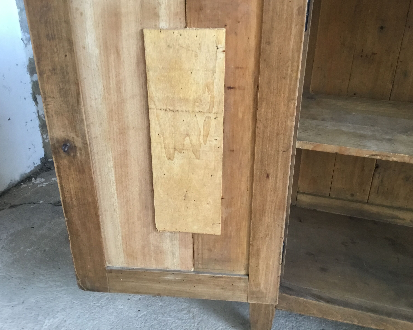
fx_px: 403
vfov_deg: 44.5
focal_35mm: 33
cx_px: 207
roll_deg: +0.3
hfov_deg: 54.2
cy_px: 162
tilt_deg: -22.9
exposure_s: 1/33
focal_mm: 3.3
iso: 125
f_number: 2.4
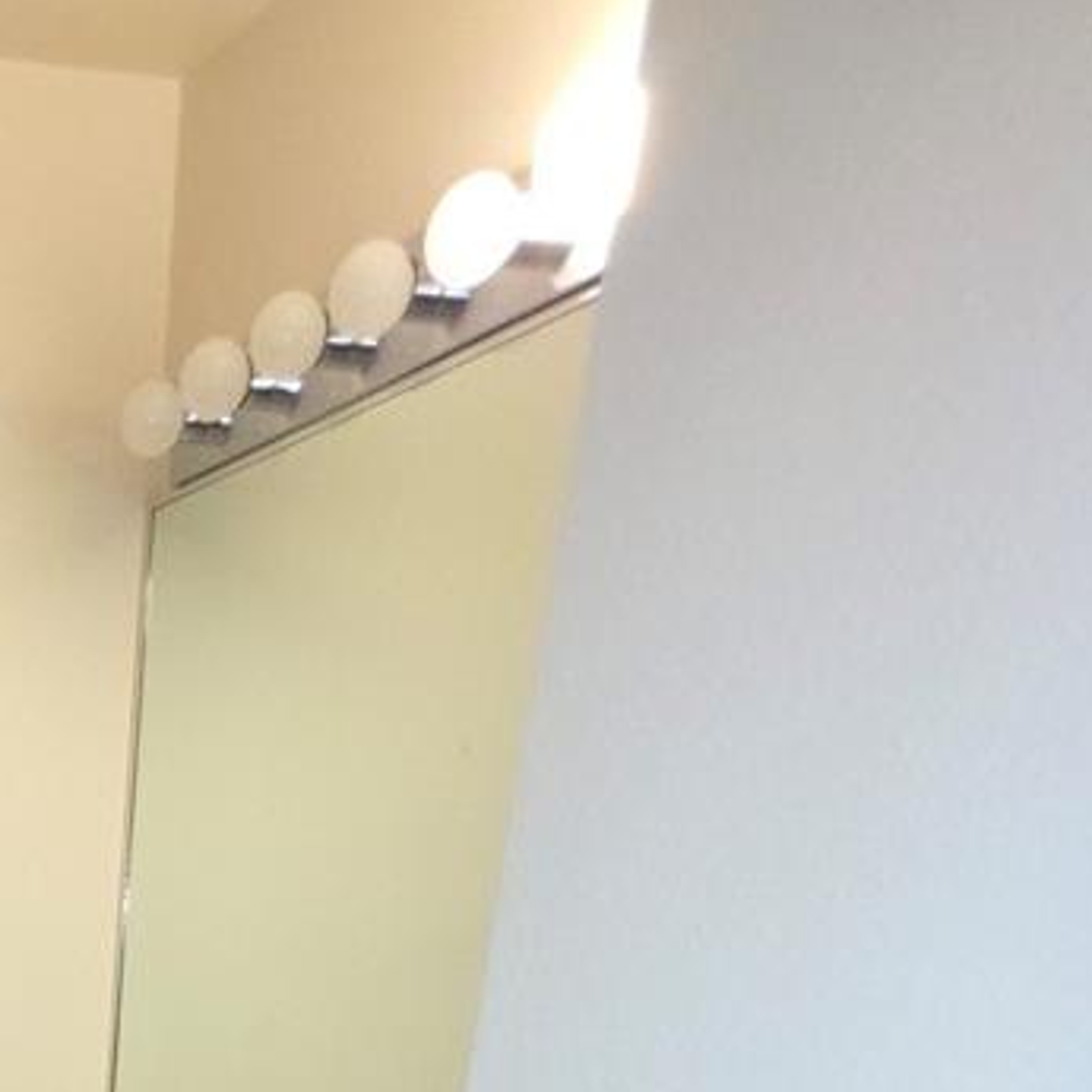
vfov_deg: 28.1
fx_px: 1428
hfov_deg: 33.3
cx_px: -250
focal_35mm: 40
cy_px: 1633
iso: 200
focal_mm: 2.2
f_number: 1.9
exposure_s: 1/60
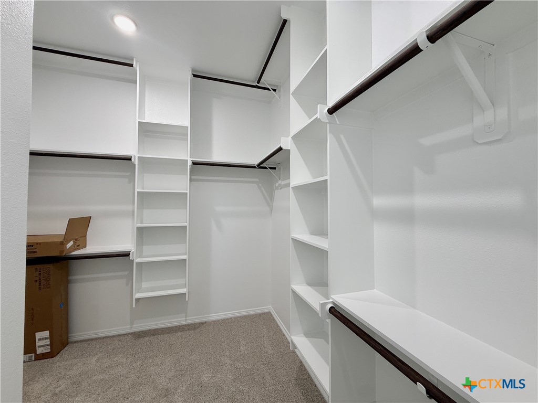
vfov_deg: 85.7
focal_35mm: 14
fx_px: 218
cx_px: 269
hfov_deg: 102.1
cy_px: 202
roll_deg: -0.3
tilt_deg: +1.8
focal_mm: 2.22
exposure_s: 1/40
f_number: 2.2
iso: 80
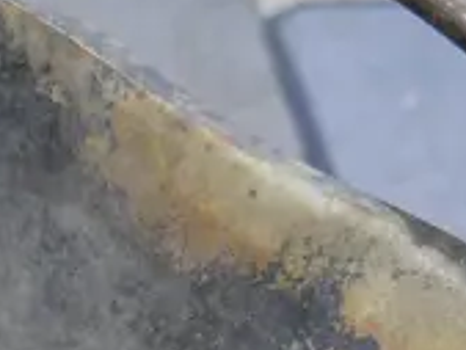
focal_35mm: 182
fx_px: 2452
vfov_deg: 7.9
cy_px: 655
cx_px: -582
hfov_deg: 9.8
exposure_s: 1/60
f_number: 3.6
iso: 640
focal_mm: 15
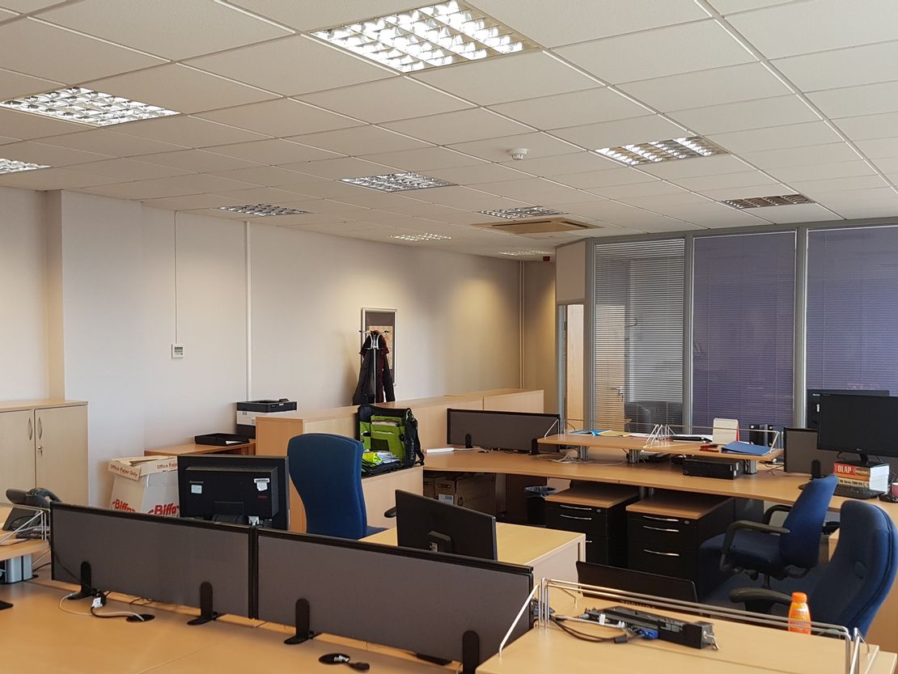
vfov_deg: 53.1
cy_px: 337
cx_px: 449
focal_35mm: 26
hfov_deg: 67.3
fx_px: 675
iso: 64
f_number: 1.7
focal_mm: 4.2
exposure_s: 1/100
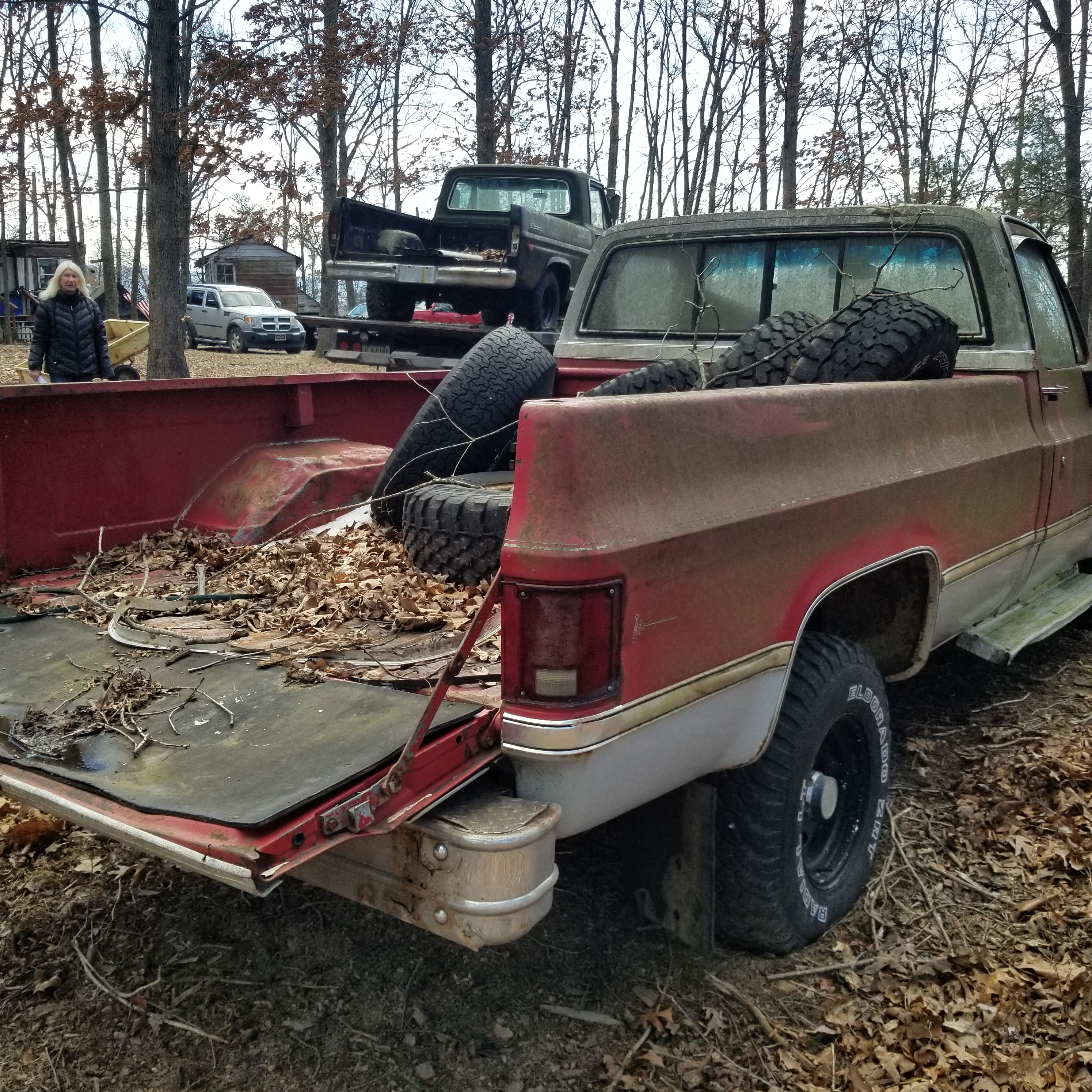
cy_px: 545
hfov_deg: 52.5
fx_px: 1106
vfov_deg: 52.5
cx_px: 521
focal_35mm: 31
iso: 50
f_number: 1.7
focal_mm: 4.25
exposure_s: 1/930
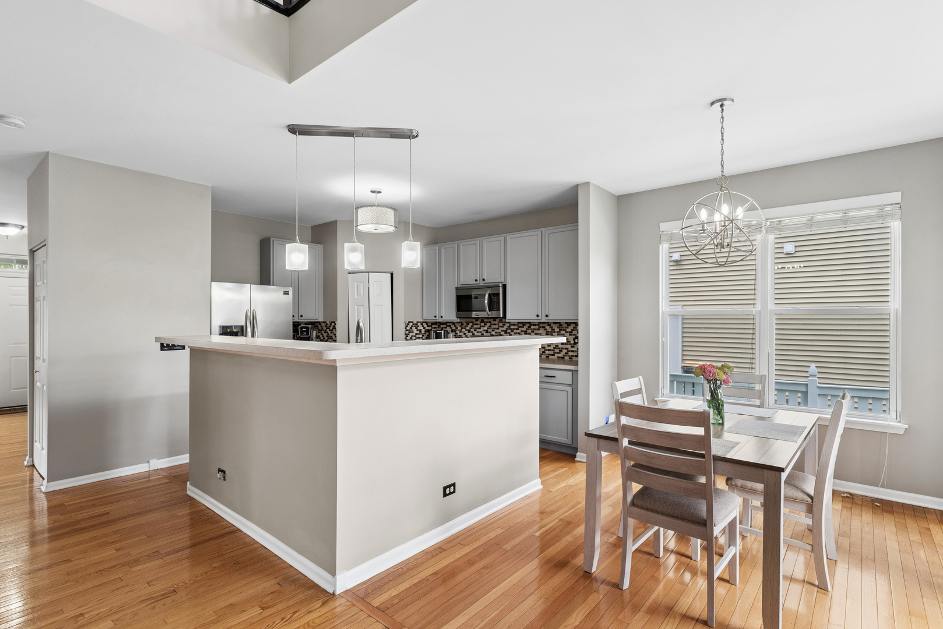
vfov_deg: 70.5
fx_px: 445
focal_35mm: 17
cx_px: 472
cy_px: 314
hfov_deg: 93.3
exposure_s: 1/25
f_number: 11
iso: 200
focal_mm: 17
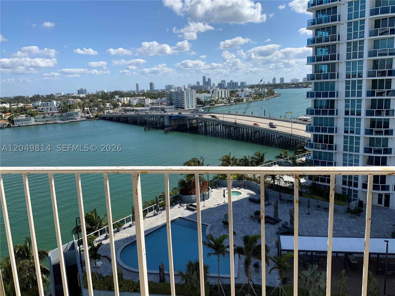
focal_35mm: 29
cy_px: 148
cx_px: 198
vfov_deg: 48.2
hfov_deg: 61.7
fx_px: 331
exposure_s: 1/2667
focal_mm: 3
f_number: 1.8
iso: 16
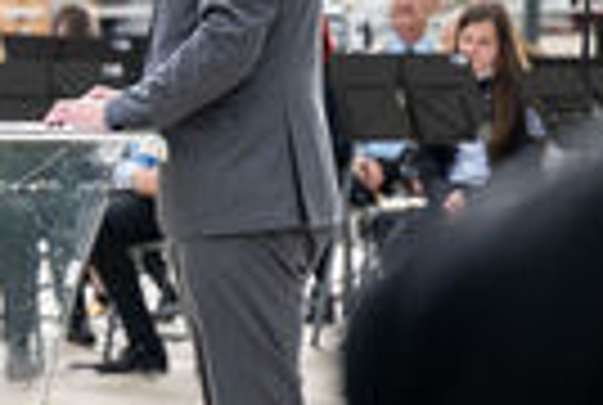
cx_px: -289
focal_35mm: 396
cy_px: 35
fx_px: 6648
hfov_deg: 5.2
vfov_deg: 3.5
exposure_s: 1/400
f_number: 3.5
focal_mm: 115
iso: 64
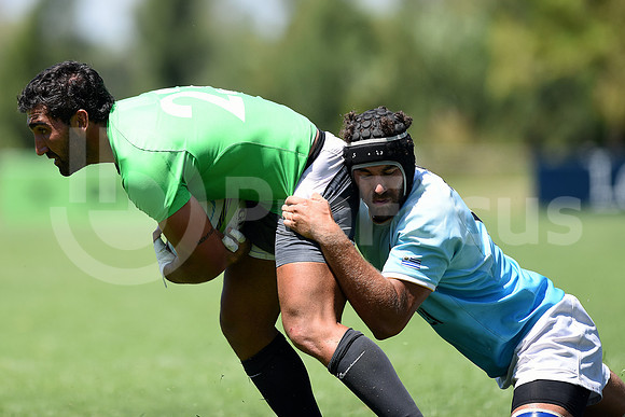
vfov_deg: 4.6
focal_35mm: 300
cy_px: 208
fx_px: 5209
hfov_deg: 6.9
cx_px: 312
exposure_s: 1/2000
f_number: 2.8
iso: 200
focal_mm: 300
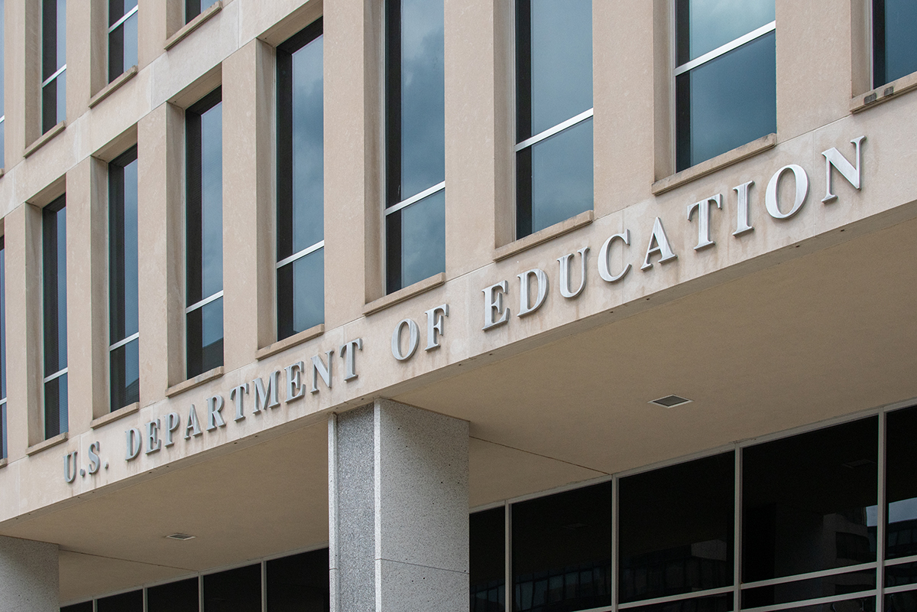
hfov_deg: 37.9
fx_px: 1337
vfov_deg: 25.8
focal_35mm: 52
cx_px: 458
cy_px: 306
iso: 400
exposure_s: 1/1600
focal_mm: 35
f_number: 5.6
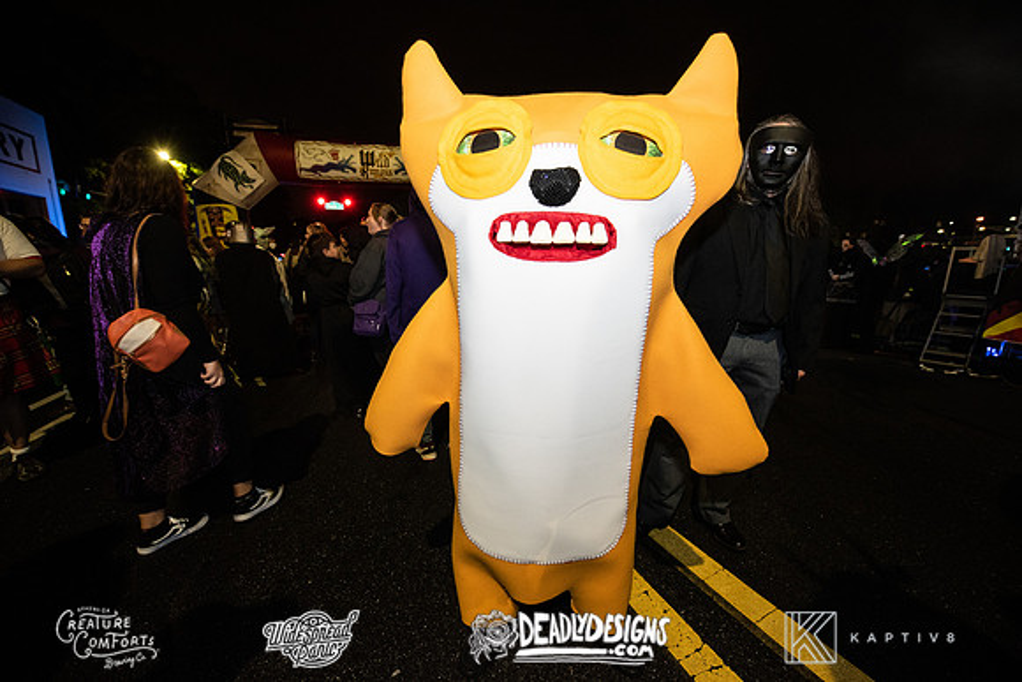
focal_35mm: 14
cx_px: 511
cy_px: 341
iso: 2000
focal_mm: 14
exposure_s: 1/80
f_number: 3.5
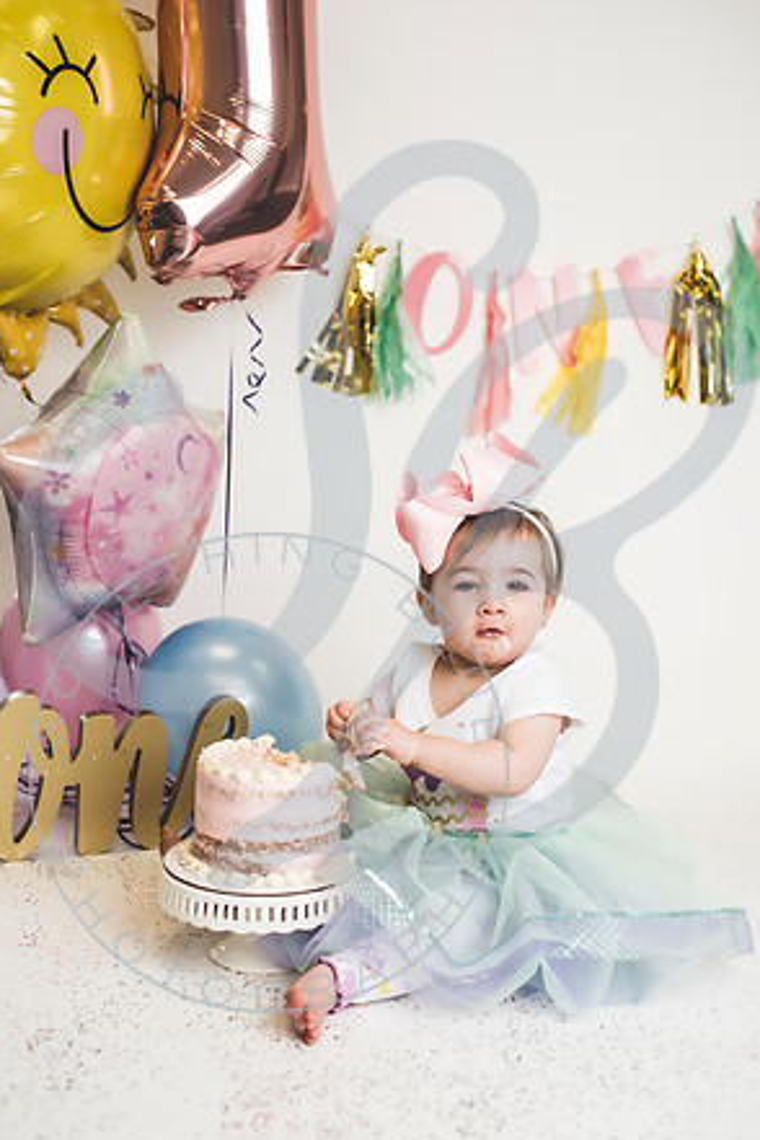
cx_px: 385
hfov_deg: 26.5
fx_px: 1615
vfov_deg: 38.9
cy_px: 576
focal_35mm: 51
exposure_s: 1/160
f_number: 2.8
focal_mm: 50
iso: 200
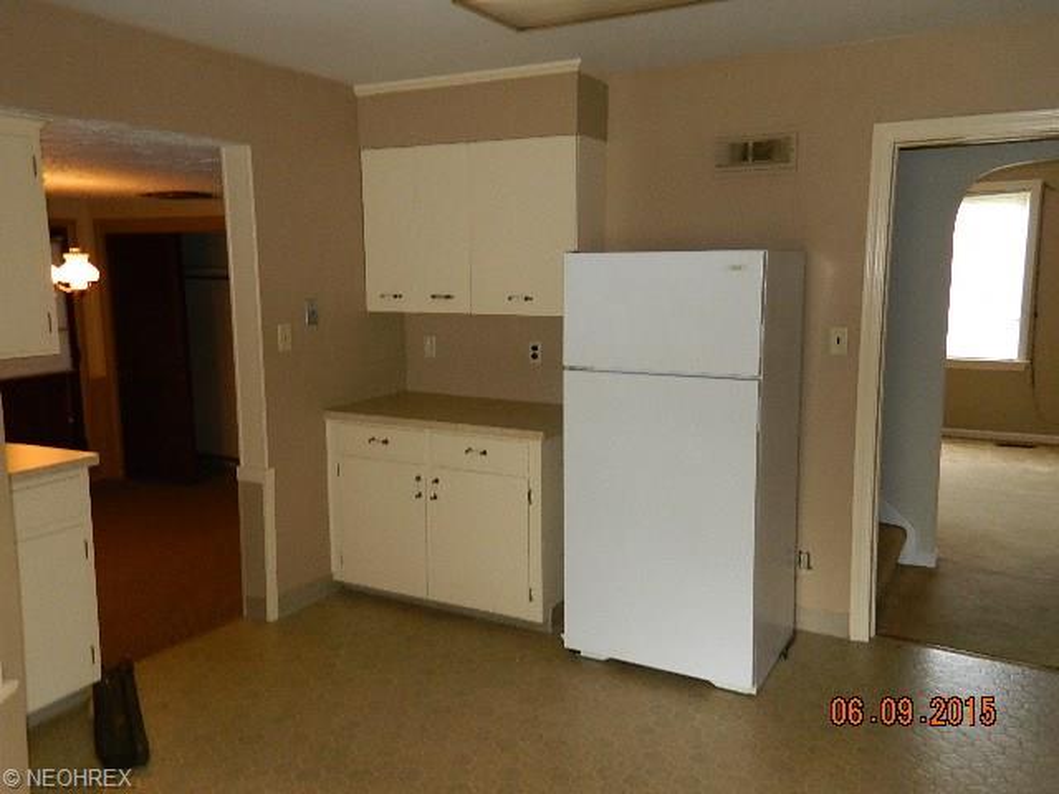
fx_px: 765
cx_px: 530
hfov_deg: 69.4
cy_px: 397
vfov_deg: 54.9
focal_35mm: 25
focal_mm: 4.5
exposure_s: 1/30
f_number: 3.1
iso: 200
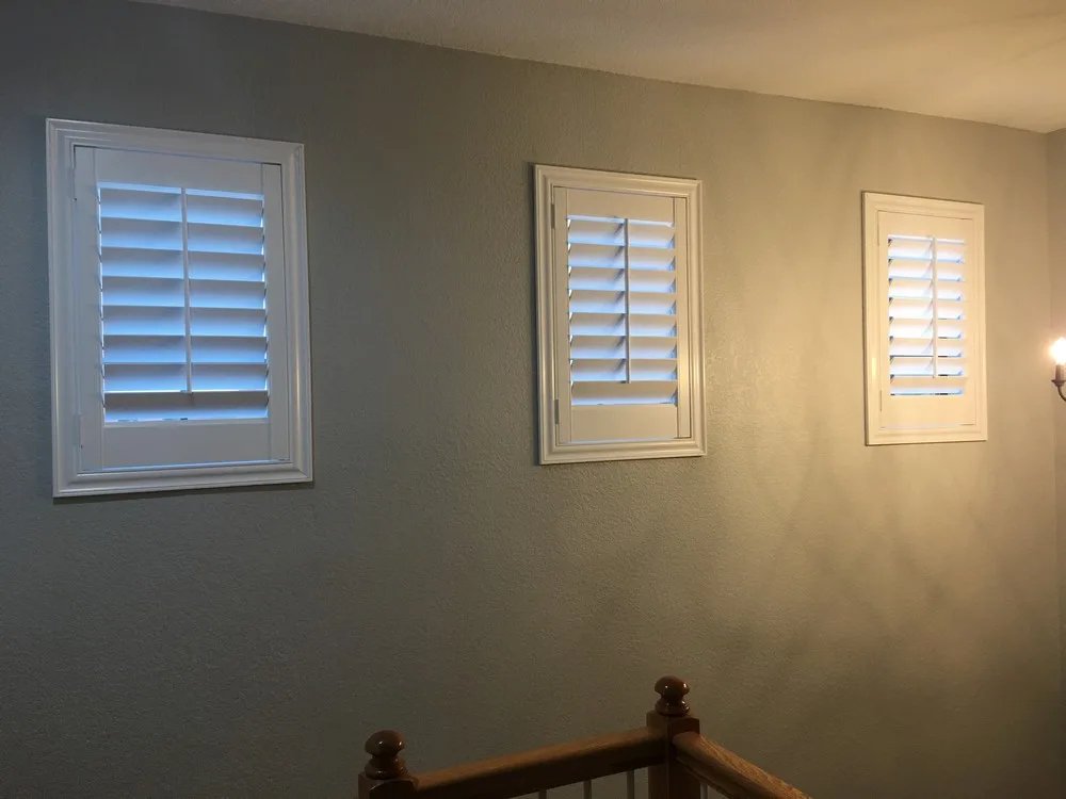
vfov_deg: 48.2
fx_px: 893
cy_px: 400
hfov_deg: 61.7
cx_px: 533
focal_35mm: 29
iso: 40
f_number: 2.2
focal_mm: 4.15
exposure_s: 1/30
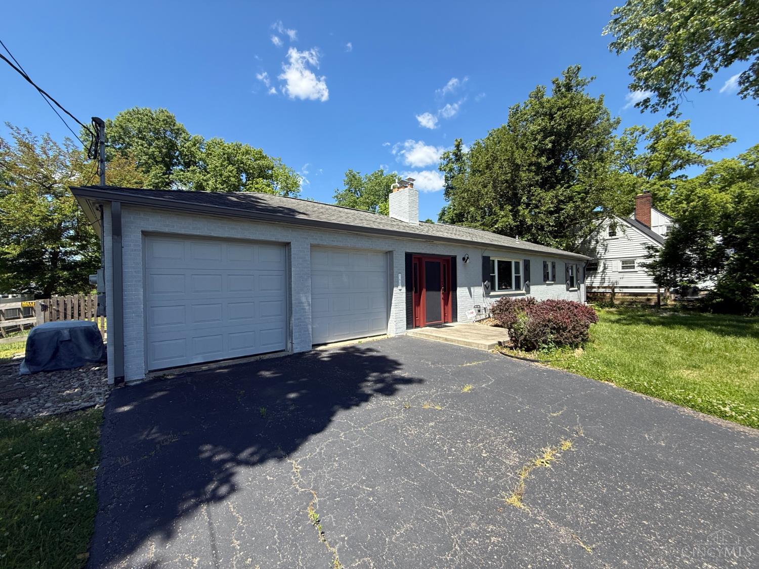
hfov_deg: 102.1
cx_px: 380
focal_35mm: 14
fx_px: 307
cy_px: 284
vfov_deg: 85.7
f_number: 2.2
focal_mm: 2.22
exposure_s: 1/841
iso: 50
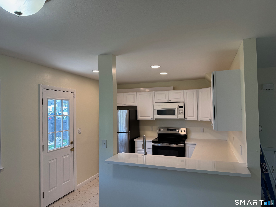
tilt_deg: +1.0
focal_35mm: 24
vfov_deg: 56.8
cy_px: 104
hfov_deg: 71.6
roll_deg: +0.6
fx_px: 191
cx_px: 138
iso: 80
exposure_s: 1/162
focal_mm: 6.76
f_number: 1.78
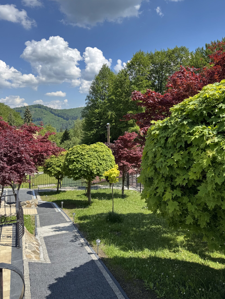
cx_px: 126
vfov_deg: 63.2
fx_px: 243
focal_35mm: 28
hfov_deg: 49.6
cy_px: 128
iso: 80
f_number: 1.78
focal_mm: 6.76
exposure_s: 1/1869
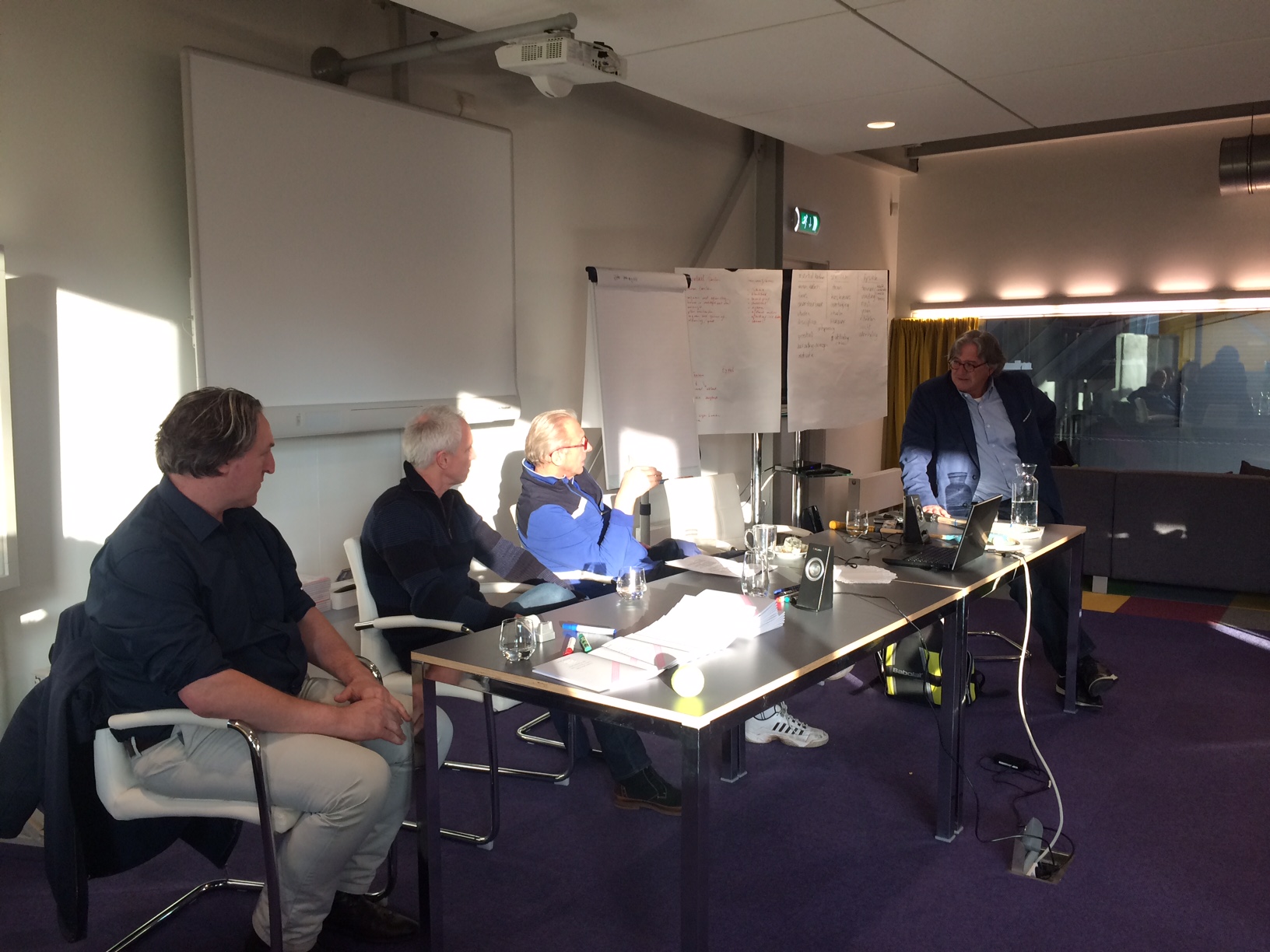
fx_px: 1064
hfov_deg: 61.7
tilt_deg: -6.5
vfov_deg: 48.2
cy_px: 476
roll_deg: +0.2
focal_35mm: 29
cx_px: 635
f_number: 2.2
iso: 32
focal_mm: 4.15
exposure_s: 1/33
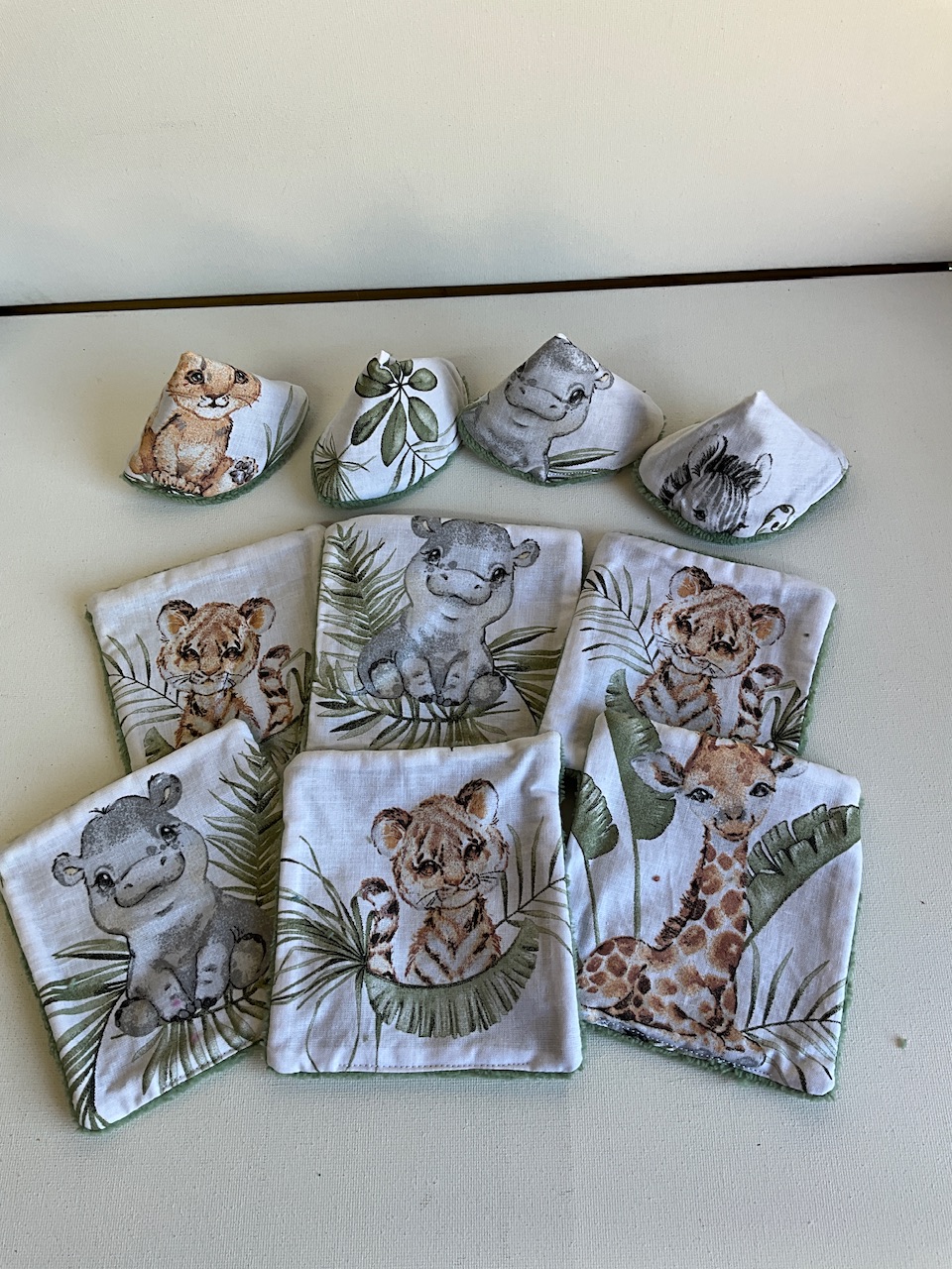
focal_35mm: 29
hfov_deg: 48.2
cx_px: 476
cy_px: 634
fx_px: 1063
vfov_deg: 61.7
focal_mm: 3
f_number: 1.8
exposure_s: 1/100
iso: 20
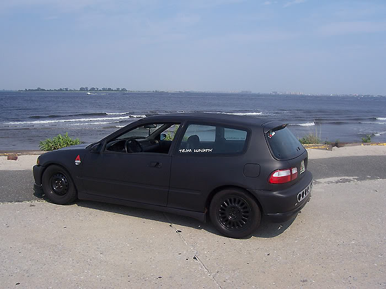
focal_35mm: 34
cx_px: 193
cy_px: 144
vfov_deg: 41.8
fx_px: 379
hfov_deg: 54.0
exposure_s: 1/750
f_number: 5.6
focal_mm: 5.6
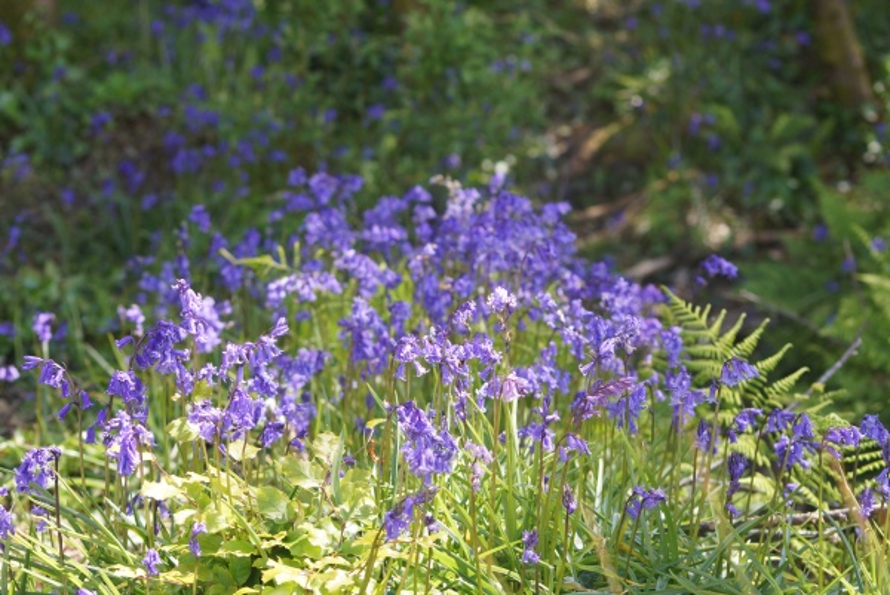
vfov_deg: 10.2
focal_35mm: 135
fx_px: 3340
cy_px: 298
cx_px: 445
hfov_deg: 15.2
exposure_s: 1/320
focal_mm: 90
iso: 200
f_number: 5.6
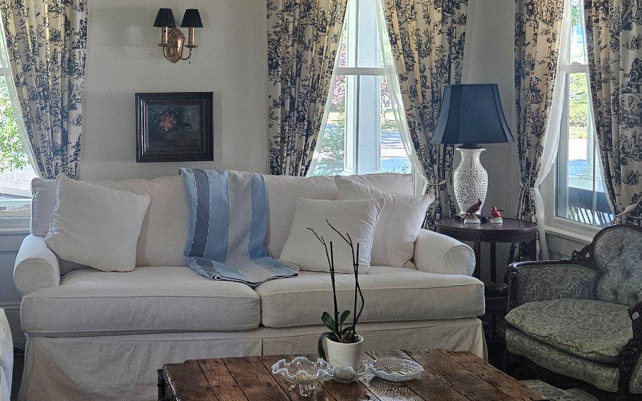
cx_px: 176
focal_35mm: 55
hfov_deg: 36.2
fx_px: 962
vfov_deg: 23.4
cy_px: 114
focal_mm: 5.4
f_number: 1.8
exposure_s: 1/120
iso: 320
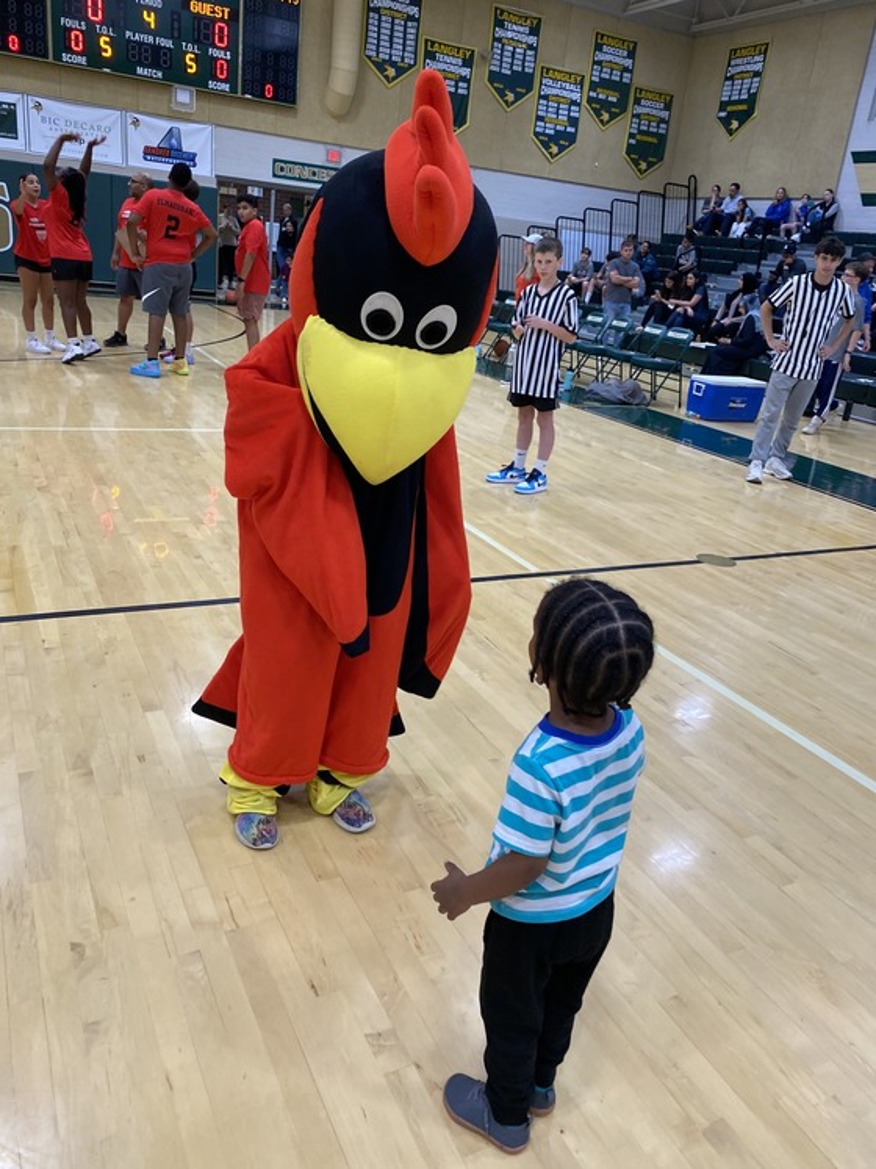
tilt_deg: -15.7
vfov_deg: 67.3
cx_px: 438
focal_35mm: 26
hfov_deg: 53.1
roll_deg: -4.8
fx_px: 878
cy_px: 584
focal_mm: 4.25
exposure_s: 1/113
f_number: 1.8
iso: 125
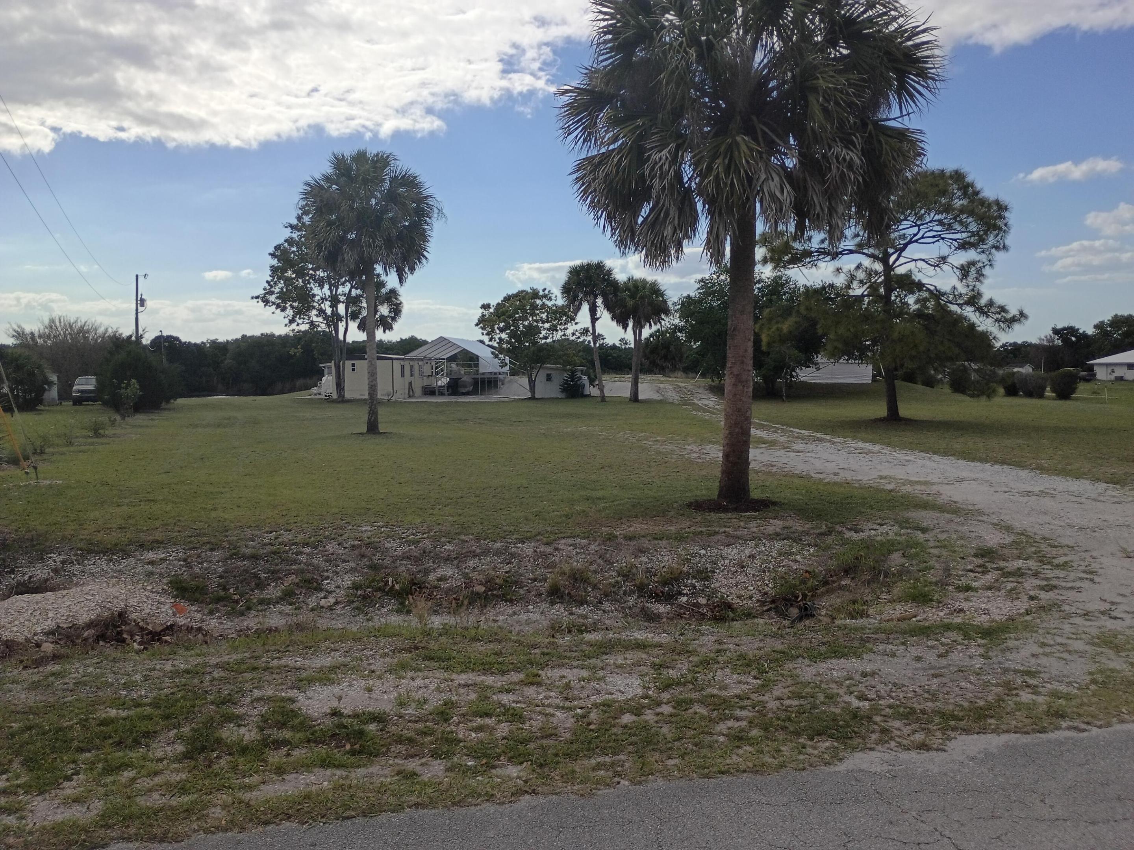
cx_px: 567
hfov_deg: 61.7
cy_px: 425
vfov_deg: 48.2
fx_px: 950
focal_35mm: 29
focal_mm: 4.27
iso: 102
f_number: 1.8
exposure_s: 1/2304
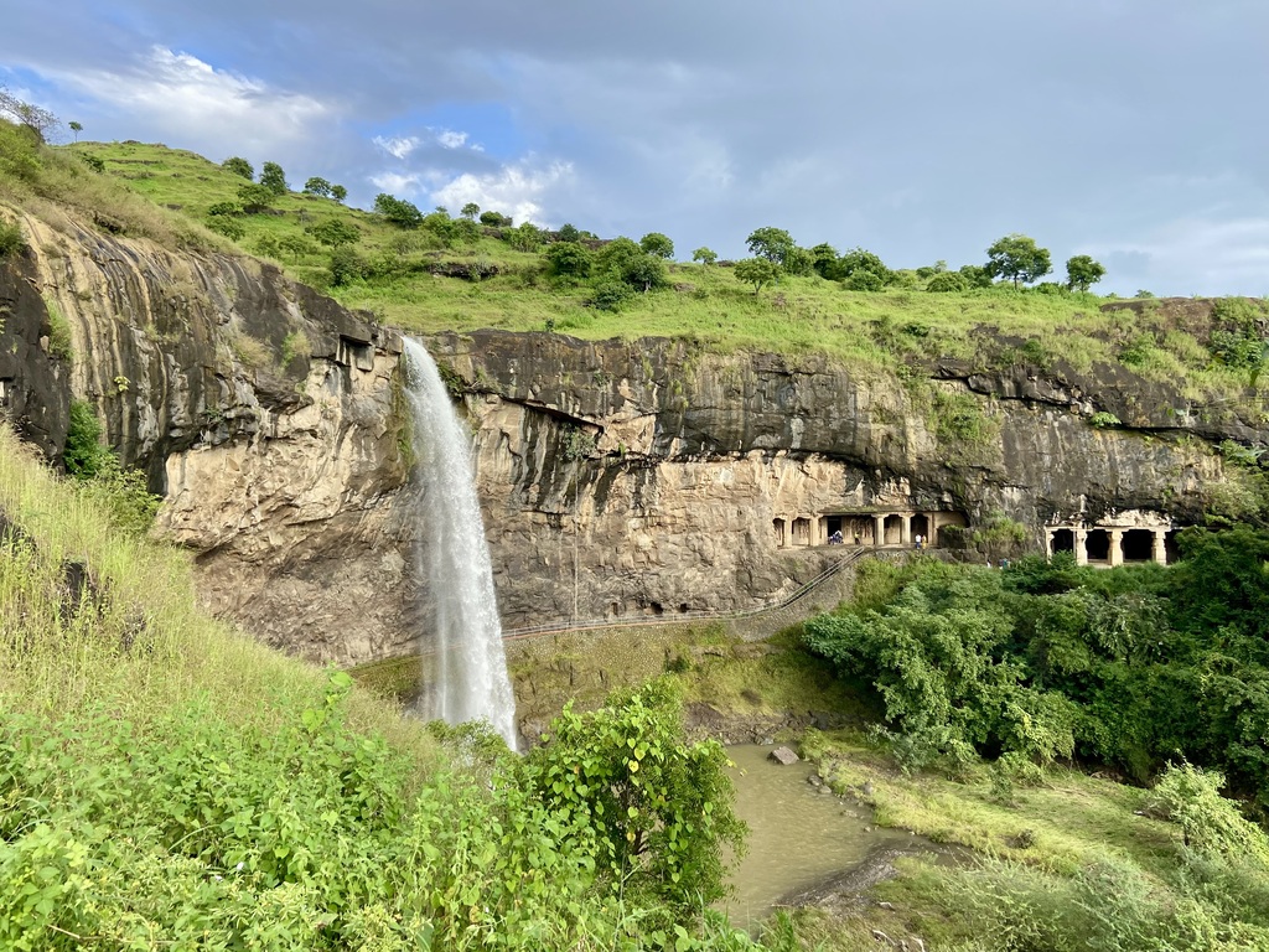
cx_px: 634
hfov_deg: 67.3
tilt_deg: -1.7
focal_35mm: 26
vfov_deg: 53.1
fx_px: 953
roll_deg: -0.5
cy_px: 476
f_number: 1.8
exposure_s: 1/738
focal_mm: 4.25
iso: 32
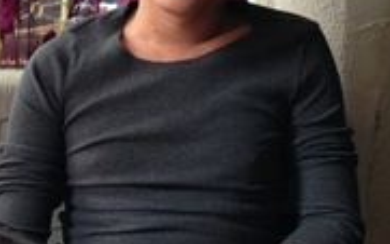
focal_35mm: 83
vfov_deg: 15.7
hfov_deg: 24.7
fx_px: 882
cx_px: 114
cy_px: 78
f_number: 2.4
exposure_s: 1/20
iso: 100
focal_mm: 4.13
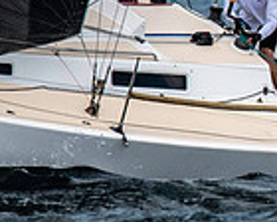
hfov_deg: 0.9
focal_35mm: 2095
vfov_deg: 0.7
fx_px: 17175
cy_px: 14
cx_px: 566
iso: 320
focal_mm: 300
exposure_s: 1/4000
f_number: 4
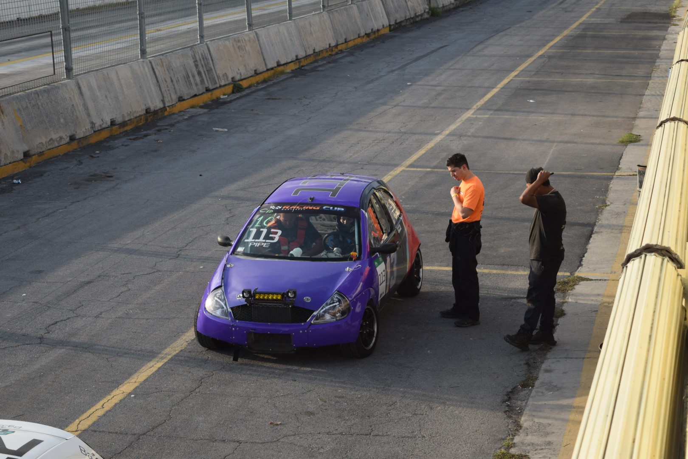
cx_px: 344
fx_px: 1577
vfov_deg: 16.6
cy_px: 230
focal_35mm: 82
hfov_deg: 24.6
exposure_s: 1/1000
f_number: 5.6
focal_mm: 55
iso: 450
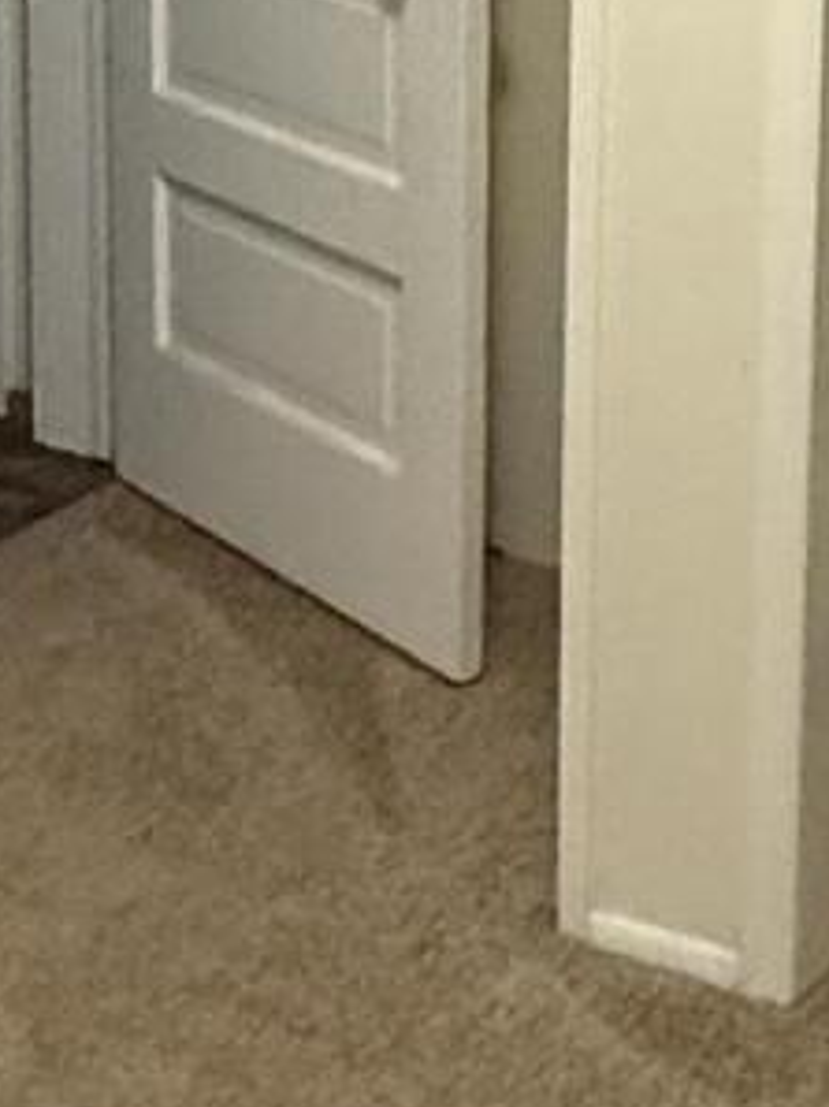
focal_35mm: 94
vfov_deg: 19.9
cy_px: -115
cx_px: 323
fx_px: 3006
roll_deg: -0.2
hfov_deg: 15.7
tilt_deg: -9.3
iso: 800
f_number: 2.2
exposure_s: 1/60
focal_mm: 2.22
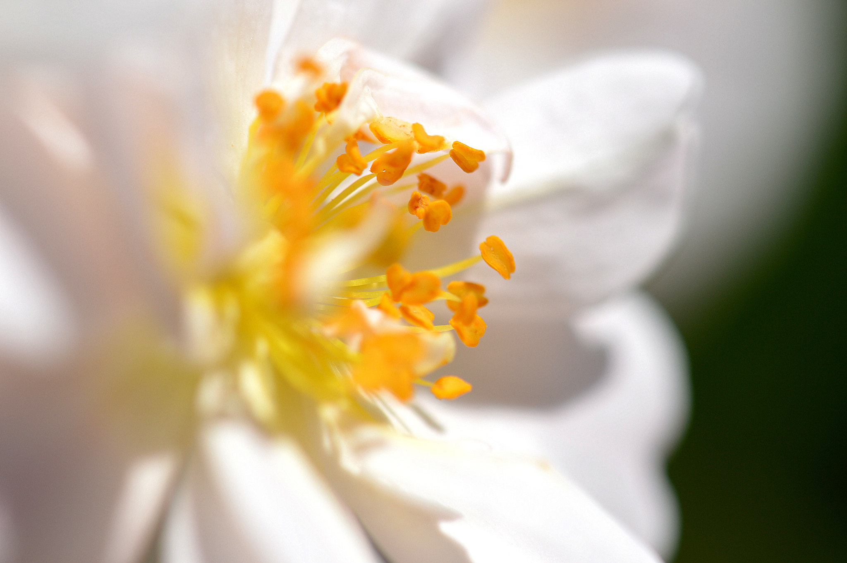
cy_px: 282
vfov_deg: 10.7
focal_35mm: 128
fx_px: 2997
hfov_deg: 16.1
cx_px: 424
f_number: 8
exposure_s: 1/640
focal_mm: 85
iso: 100
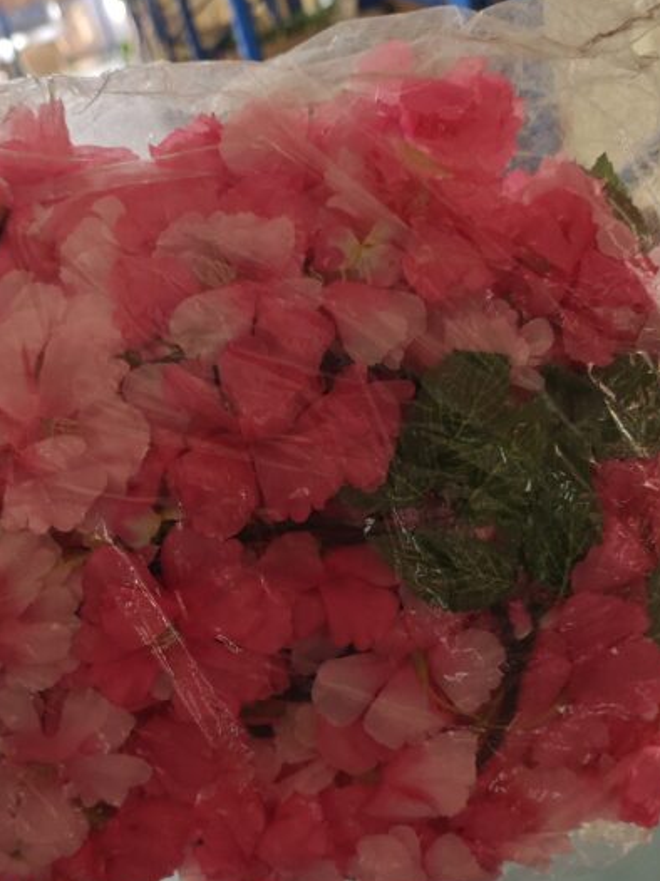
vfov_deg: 52.3
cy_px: 526
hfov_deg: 40.6
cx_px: 302
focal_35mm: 35
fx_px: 890
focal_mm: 6.55
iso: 320
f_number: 1.6
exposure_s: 1/33.3
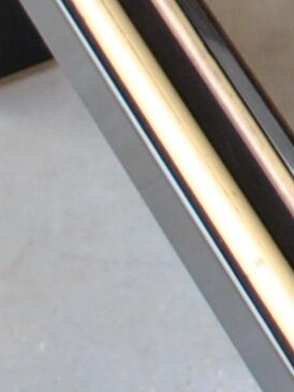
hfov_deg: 4.2
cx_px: 1103
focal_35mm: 332
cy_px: -160
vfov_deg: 5.9
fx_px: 3762
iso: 200
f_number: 4
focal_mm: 22
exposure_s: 1/80
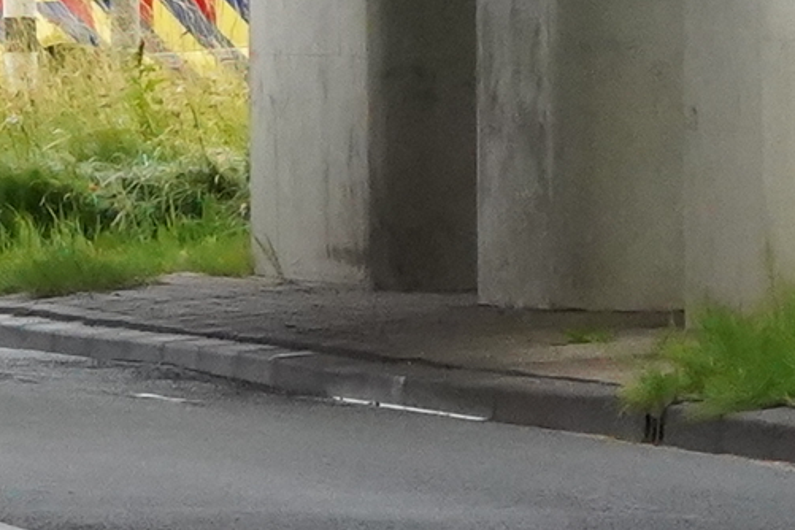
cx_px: -944
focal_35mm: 943
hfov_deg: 2.2
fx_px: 20823
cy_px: -78
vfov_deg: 1.5
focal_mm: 120
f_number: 10
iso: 6400
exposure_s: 1/1000
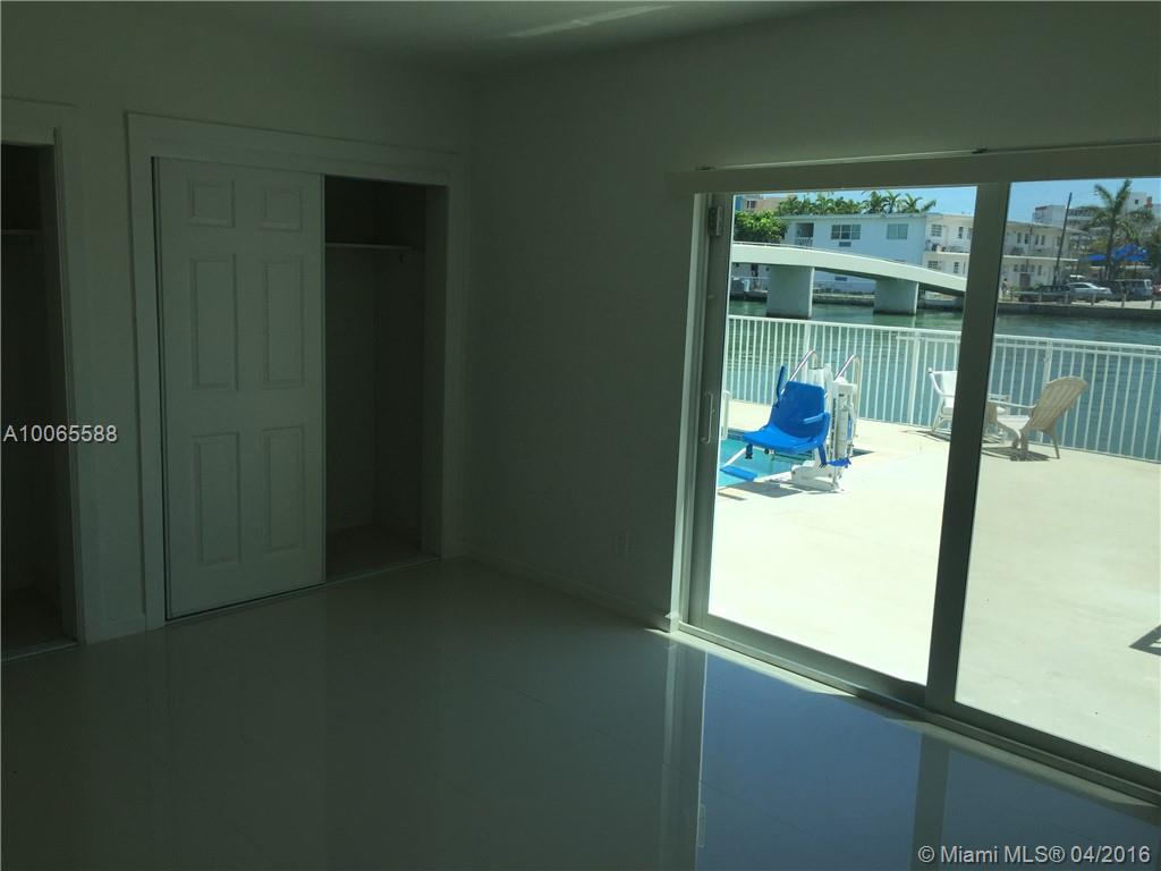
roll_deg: -2.8
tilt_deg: -9.5
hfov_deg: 61.7
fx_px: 973
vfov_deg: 48.2
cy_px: 436
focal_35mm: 29
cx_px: 580
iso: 32
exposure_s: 1/1412
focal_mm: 4.15
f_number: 2.2
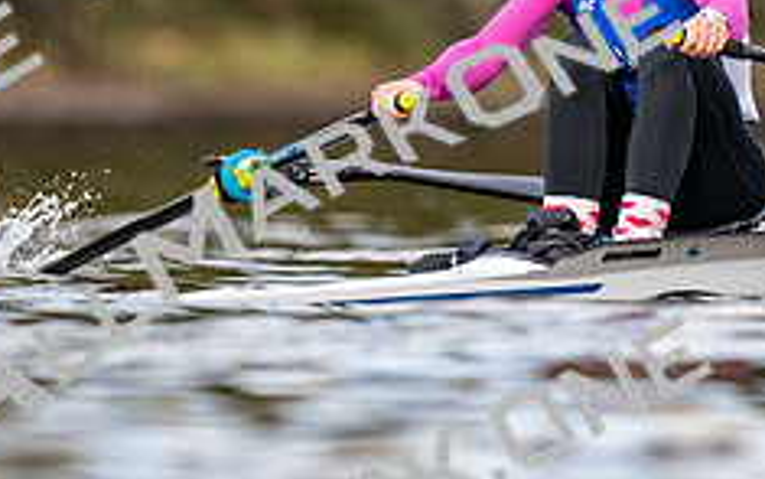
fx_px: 31510
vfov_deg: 0.9
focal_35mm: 1511
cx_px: 586
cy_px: -34
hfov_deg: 1.4
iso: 1800
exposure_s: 1/2500
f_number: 4
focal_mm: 600
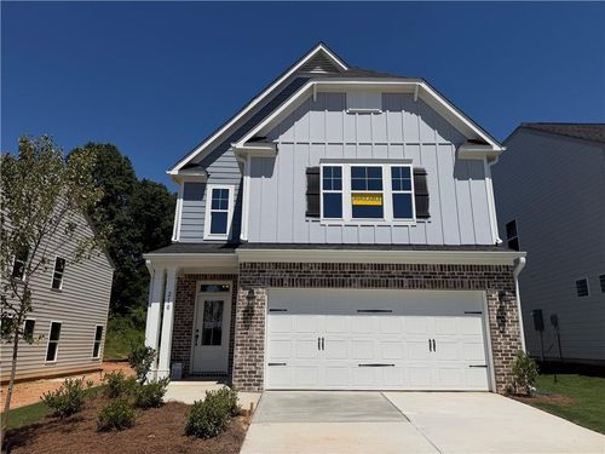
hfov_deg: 71.6
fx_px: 419
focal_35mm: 24
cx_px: 302
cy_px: 227
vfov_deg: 56.8
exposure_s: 1/10309
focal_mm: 6.76
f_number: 1.78
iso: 80
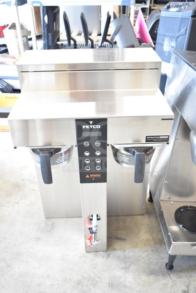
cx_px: 98
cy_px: 146
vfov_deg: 57.2
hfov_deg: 40.0
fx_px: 269
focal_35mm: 33
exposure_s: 1/30
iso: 2000
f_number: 3.8
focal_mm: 22
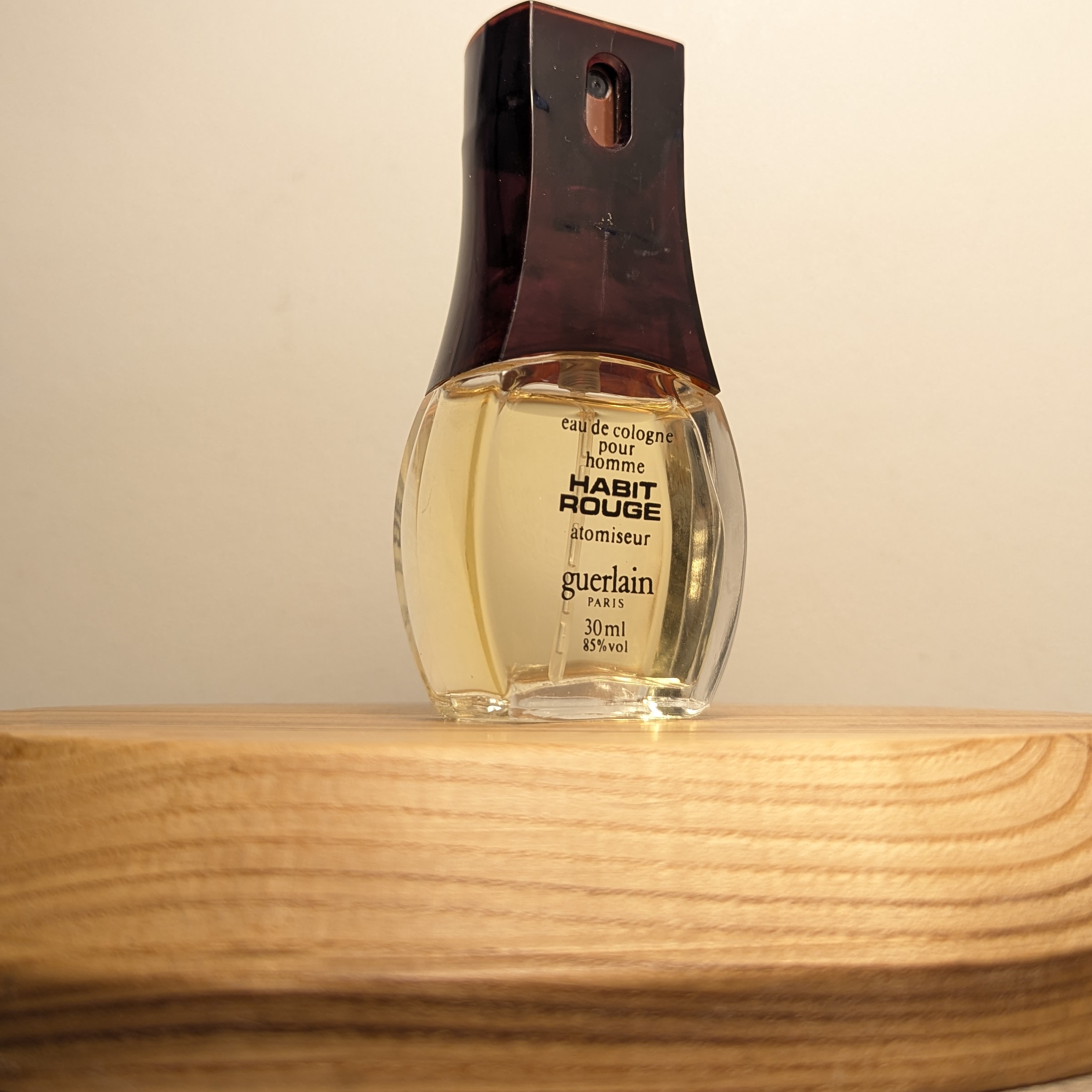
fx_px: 1285
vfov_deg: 45.4
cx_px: 581
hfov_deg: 46.0
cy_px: 364
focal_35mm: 36
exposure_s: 1/90
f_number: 1.85
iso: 121
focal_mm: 6.81
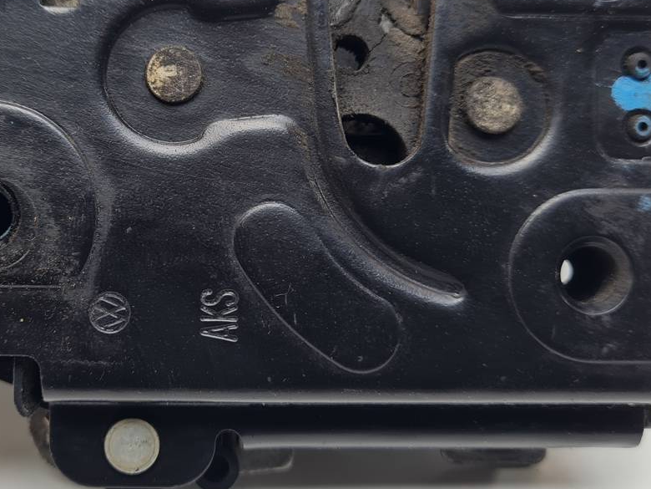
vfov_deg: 30.1
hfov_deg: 39.2
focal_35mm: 48
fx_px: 903
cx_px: 221
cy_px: 171
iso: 50
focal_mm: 5.4
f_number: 1.8
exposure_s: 1/129
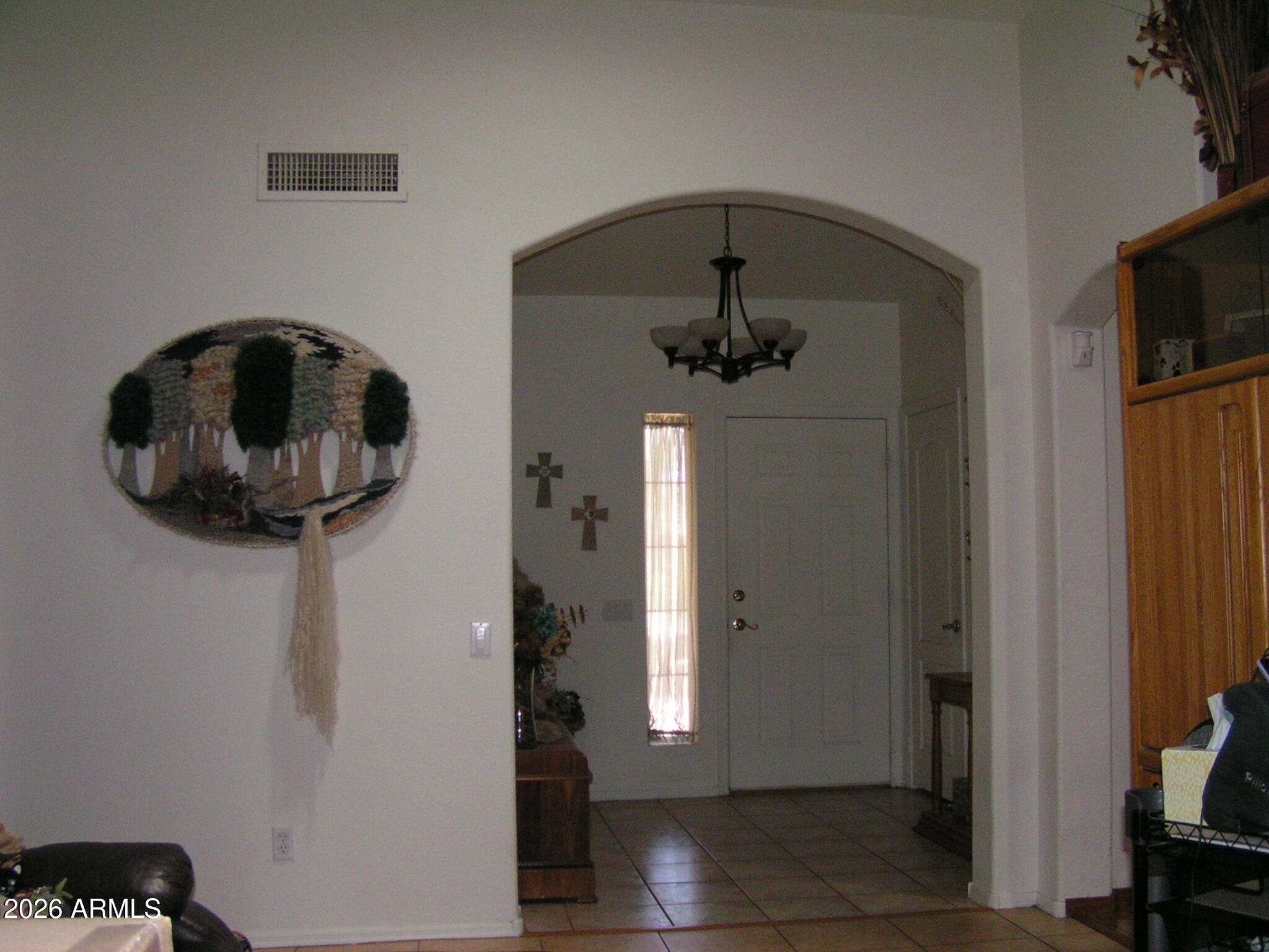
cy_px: 476
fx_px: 1393
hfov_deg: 49.0
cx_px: 634
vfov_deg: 37.7
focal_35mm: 38
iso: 200
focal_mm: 5.8
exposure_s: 1/40
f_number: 2.8
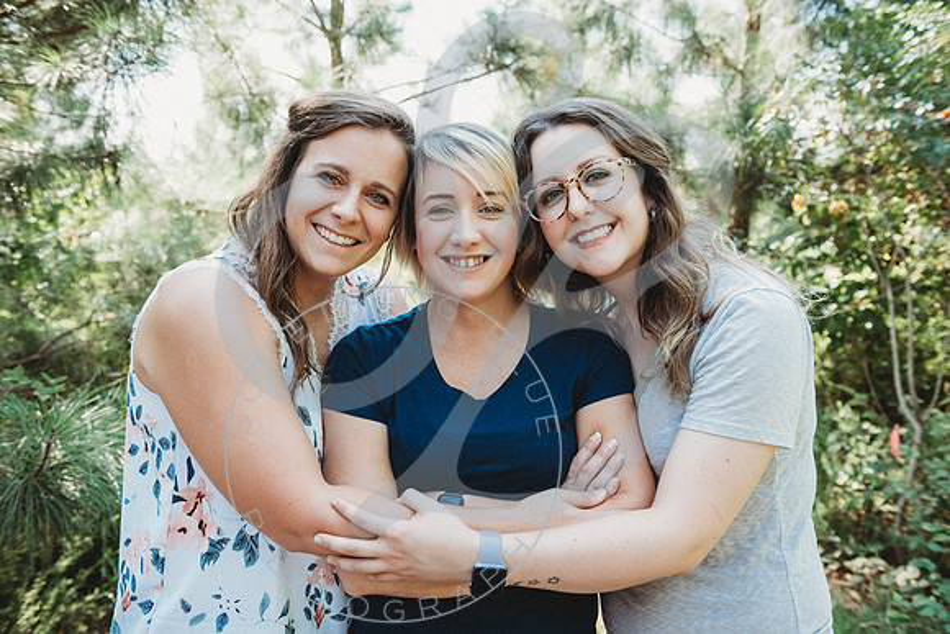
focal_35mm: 32
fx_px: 845
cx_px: 475
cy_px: 317
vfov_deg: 41.1
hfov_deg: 58.7
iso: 200
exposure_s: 1/100
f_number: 5
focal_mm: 32
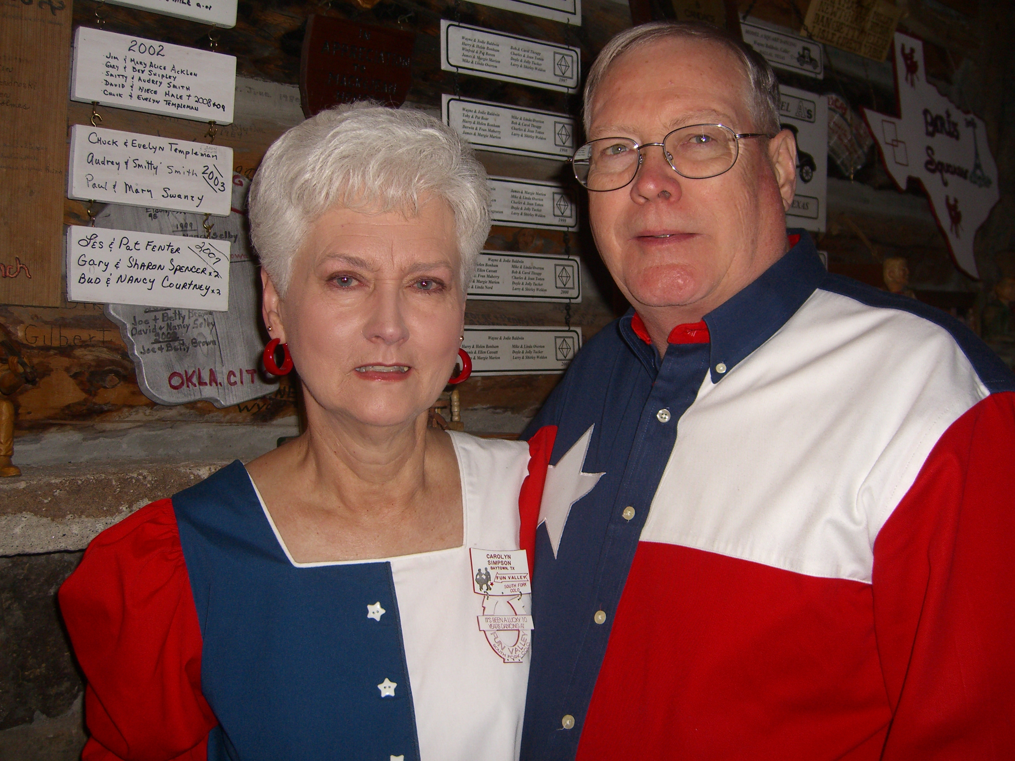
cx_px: 508
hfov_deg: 49.0
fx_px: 1114
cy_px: 380
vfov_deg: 37.7
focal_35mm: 38
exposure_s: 1/60
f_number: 2.8
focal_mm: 7.9
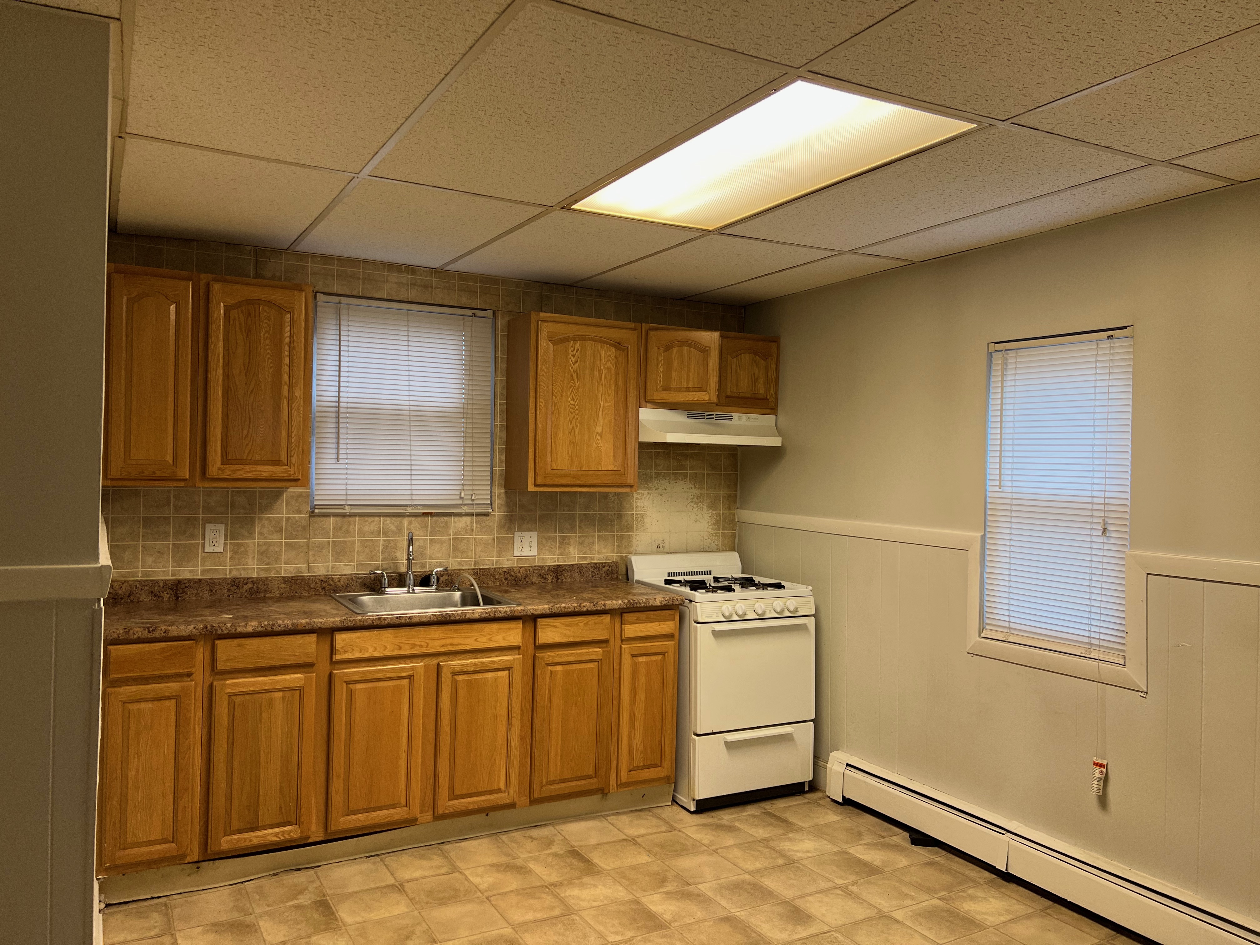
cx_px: 630
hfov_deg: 67.3
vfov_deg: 53.1
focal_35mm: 26
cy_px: 472
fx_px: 946
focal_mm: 5.7
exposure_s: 1/60
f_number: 1.5
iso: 80
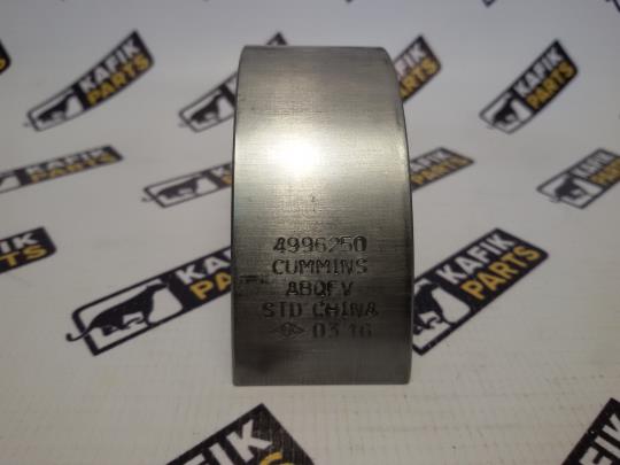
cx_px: 310
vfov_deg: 45.4
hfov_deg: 58.4
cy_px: 232
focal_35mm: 31
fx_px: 555
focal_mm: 2.93
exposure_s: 1/60
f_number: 2.4
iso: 50
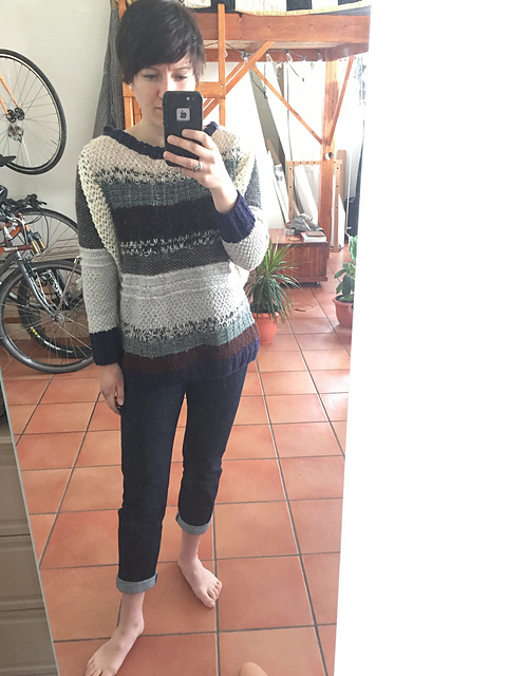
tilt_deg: -21.2
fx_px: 566
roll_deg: +0.8
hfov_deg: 48.2
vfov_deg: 61.7
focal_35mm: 29
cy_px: 338
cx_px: 254
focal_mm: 4.15
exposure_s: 1/24
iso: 250
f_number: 2.2
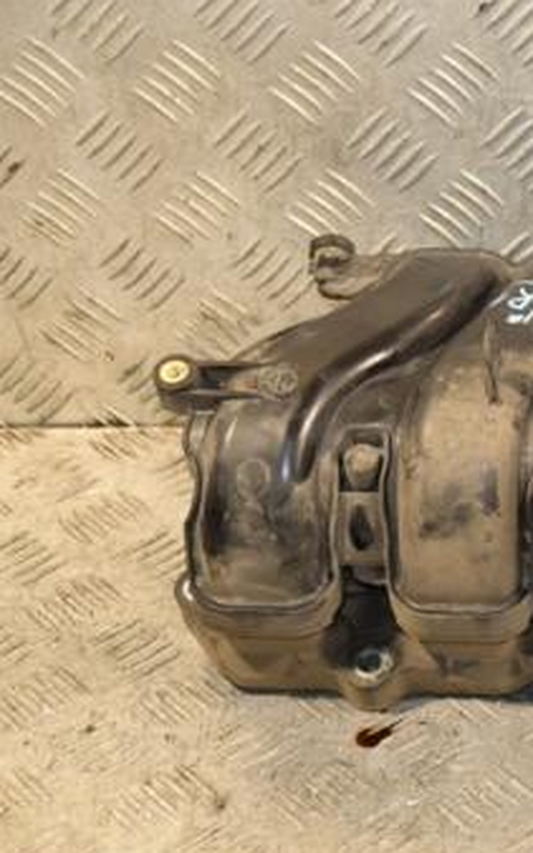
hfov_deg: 13.3
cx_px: 692
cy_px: 381
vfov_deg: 21.9
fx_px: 2208
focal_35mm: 95
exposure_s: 1/125
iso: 800
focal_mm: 35
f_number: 5
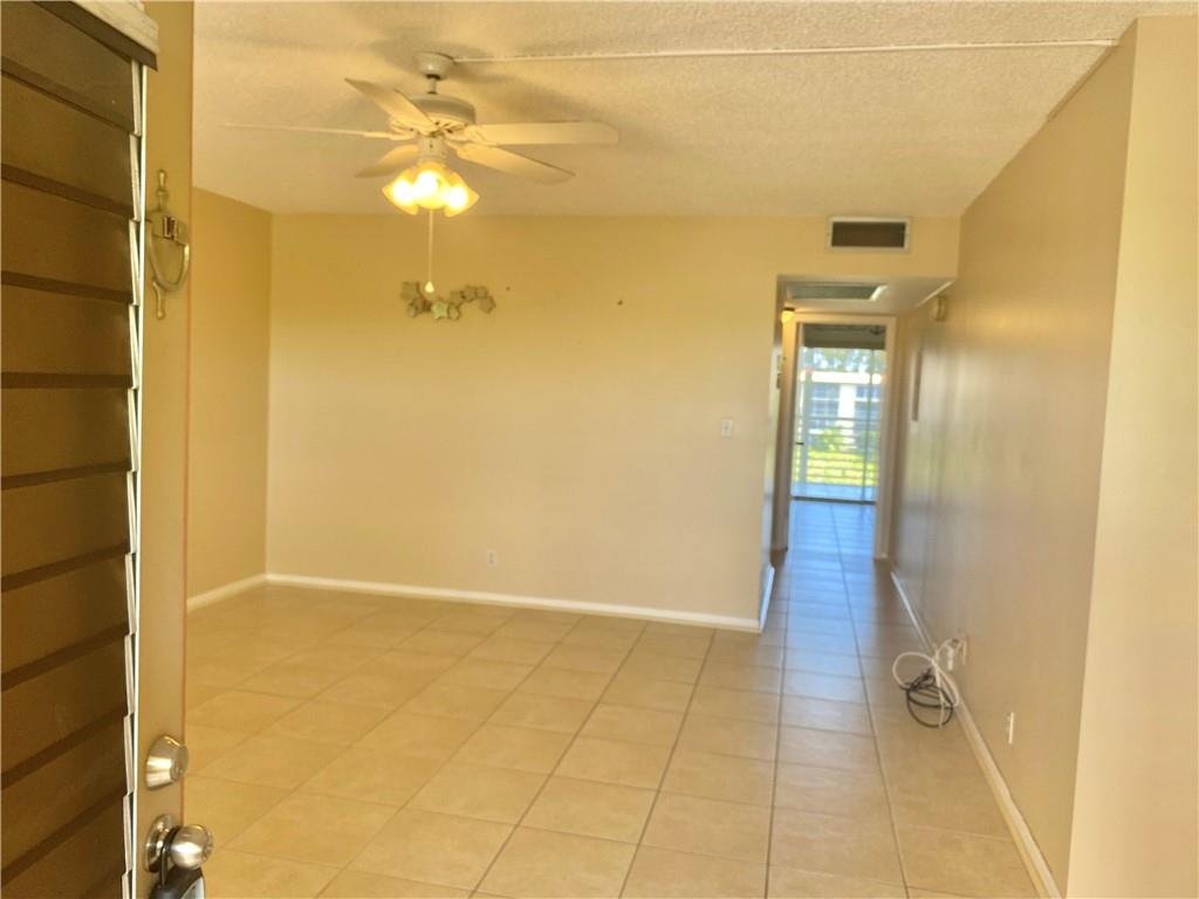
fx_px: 901
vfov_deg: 53.1
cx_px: 600
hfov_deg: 67.3
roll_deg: -2.9
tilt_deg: -3.5
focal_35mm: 26
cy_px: 450
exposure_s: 1/121
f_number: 1.8
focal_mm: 4.25
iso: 80
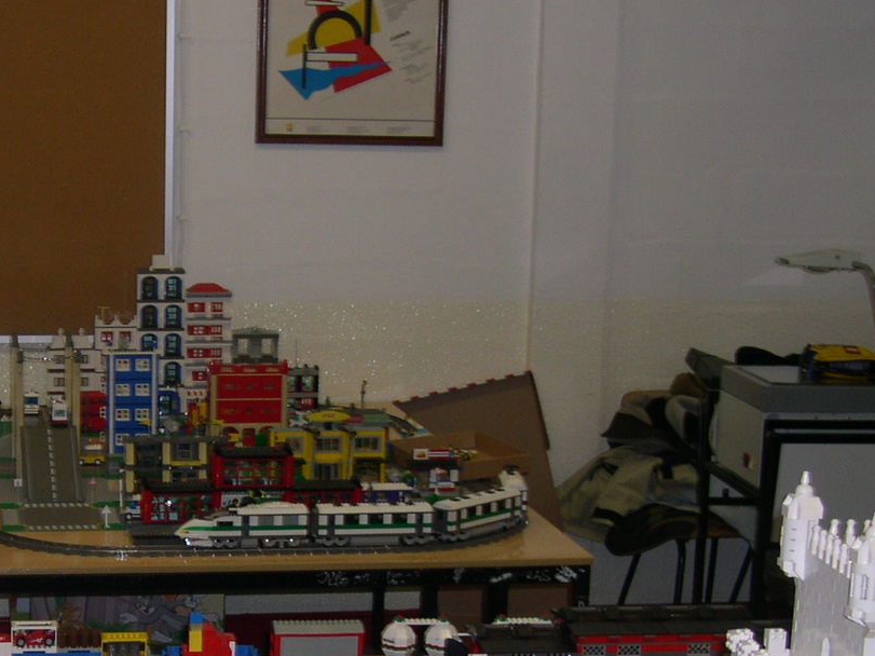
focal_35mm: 75
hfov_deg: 25.1
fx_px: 1896
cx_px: 63
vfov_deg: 19.5
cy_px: 473
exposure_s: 1/60
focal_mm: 8
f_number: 2.8
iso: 100
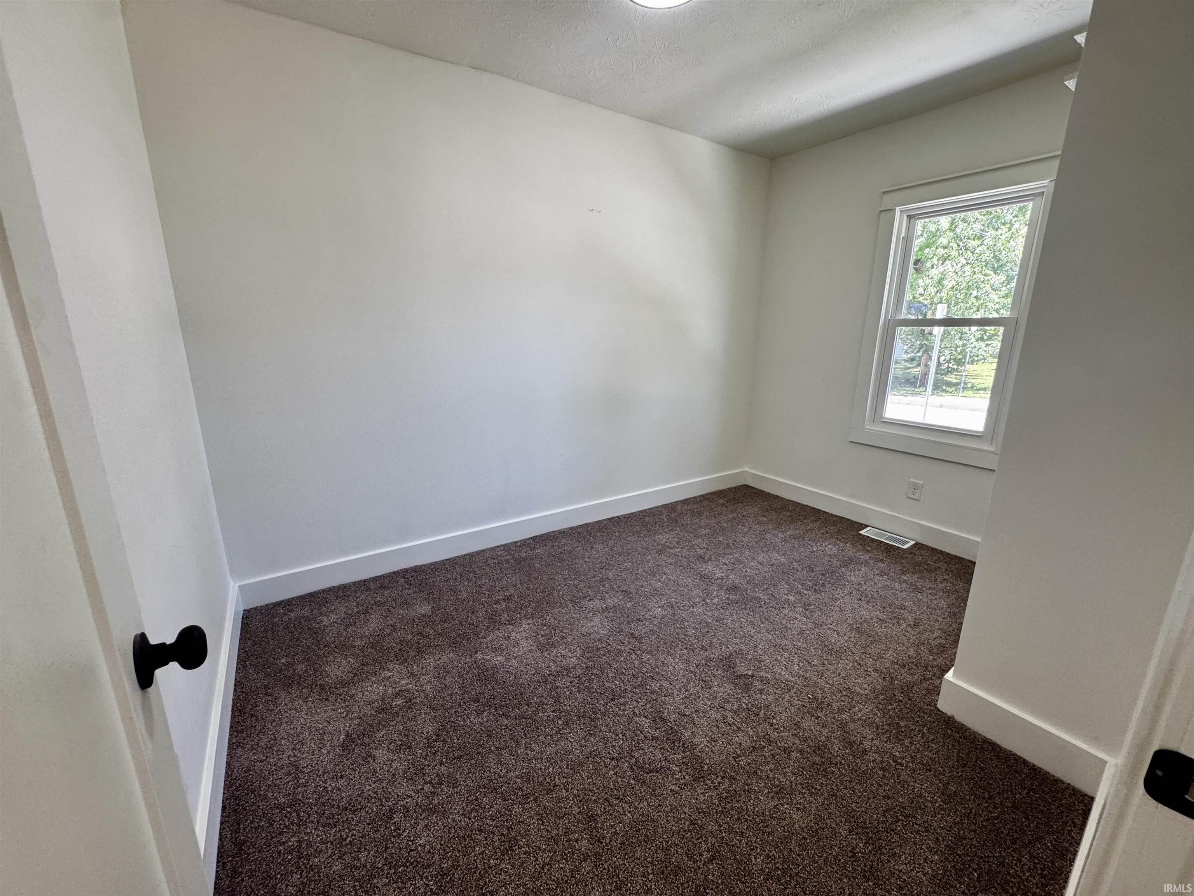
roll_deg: -0.3
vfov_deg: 85.7
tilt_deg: -15.1
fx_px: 483
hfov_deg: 102.1
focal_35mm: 14
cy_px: 448
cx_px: 597
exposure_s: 1/120
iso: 200
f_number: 2.2
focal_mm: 2.22
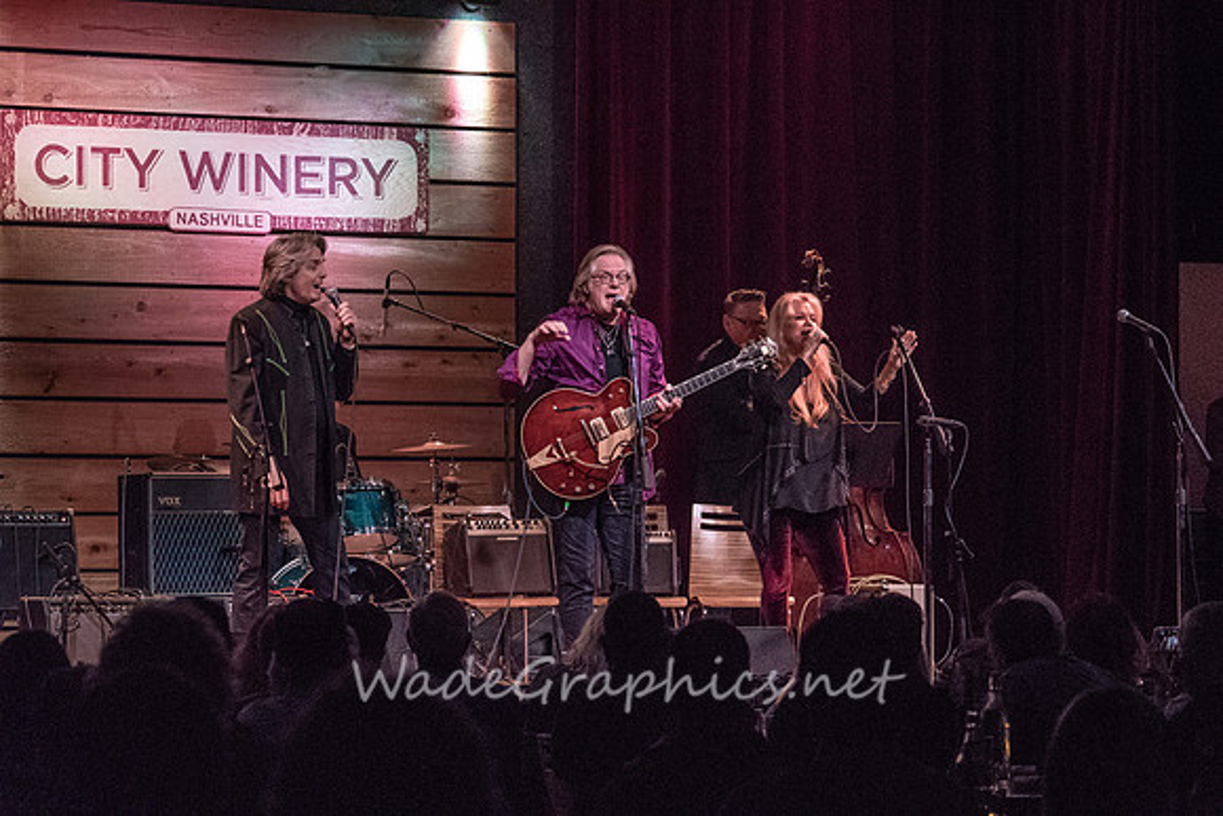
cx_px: 612
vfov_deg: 10.6
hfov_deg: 15.8
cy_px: 408
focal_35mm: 130
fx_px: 4417
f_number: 8
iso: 6400
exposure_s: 1/160
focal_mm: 130
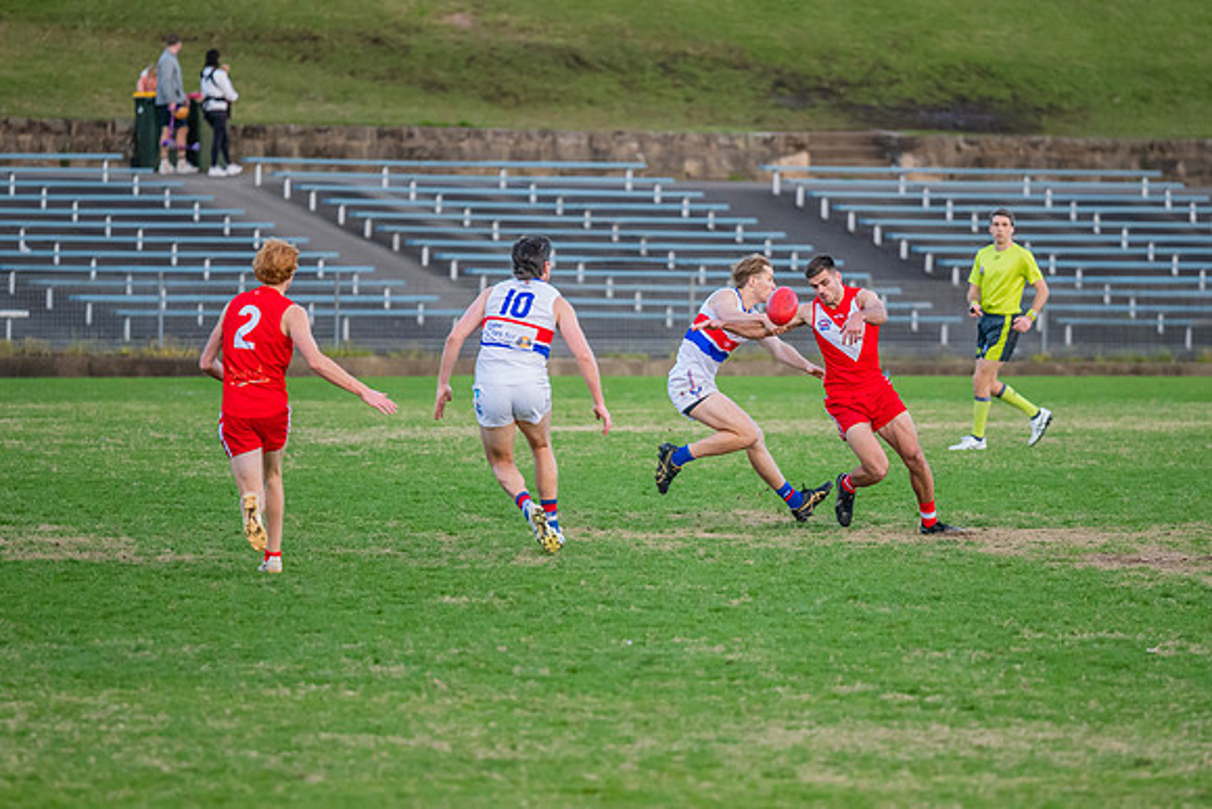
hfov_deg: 7.0
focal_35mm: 294
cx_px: 697
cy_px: 383
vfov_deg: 4.7
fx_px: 9889
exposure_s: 1/1600
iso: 1600
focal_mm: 200
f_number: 2.8
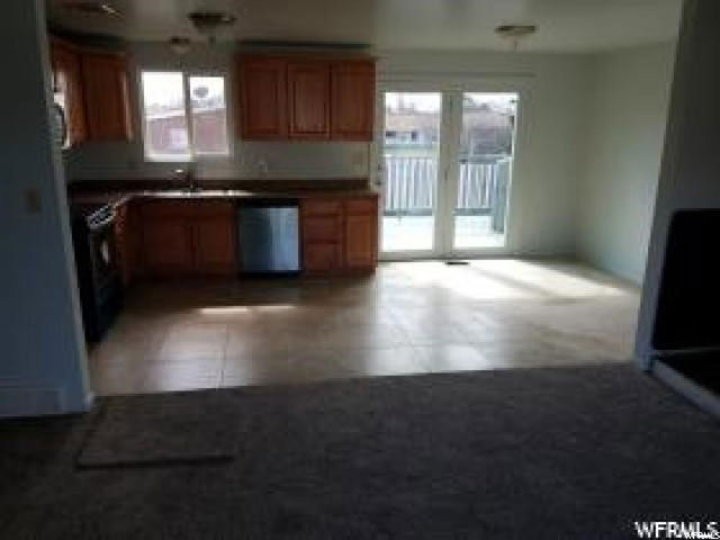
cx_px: 360
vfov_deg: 53.1
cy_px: 270
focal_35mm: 26
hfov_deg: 67.3
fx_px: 541
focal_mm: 4.2
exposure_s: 1/294
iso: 40
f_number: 1.7
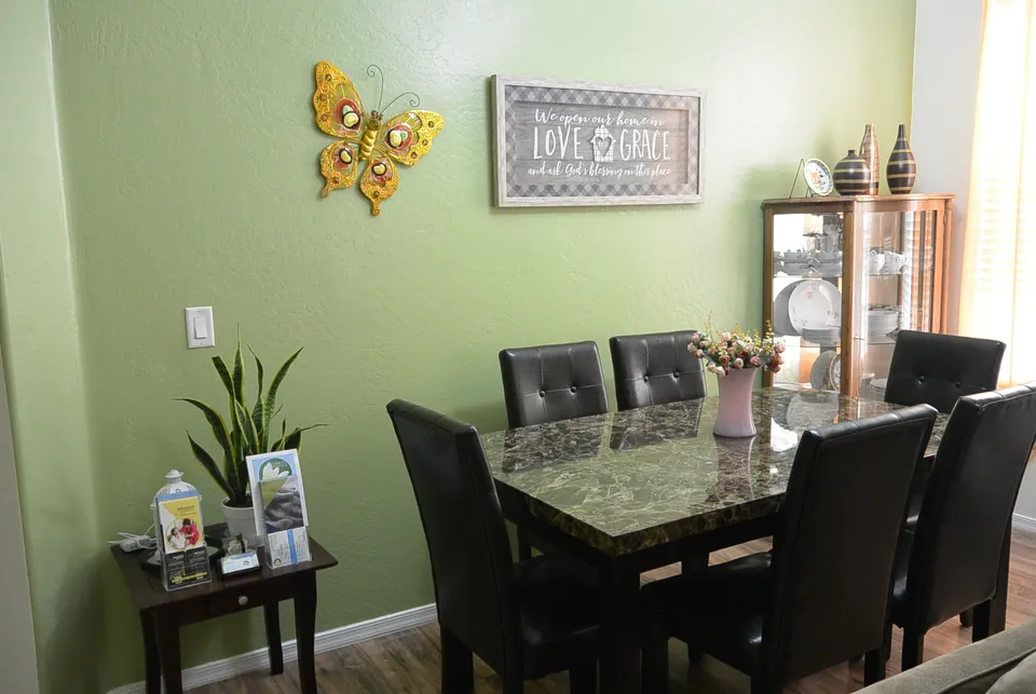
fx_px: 836
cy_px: 347
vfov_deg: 45.1
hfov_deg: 63.6
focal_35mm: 29
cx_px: 518
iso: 800
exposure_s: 1/60
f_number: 3.5
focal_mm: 11
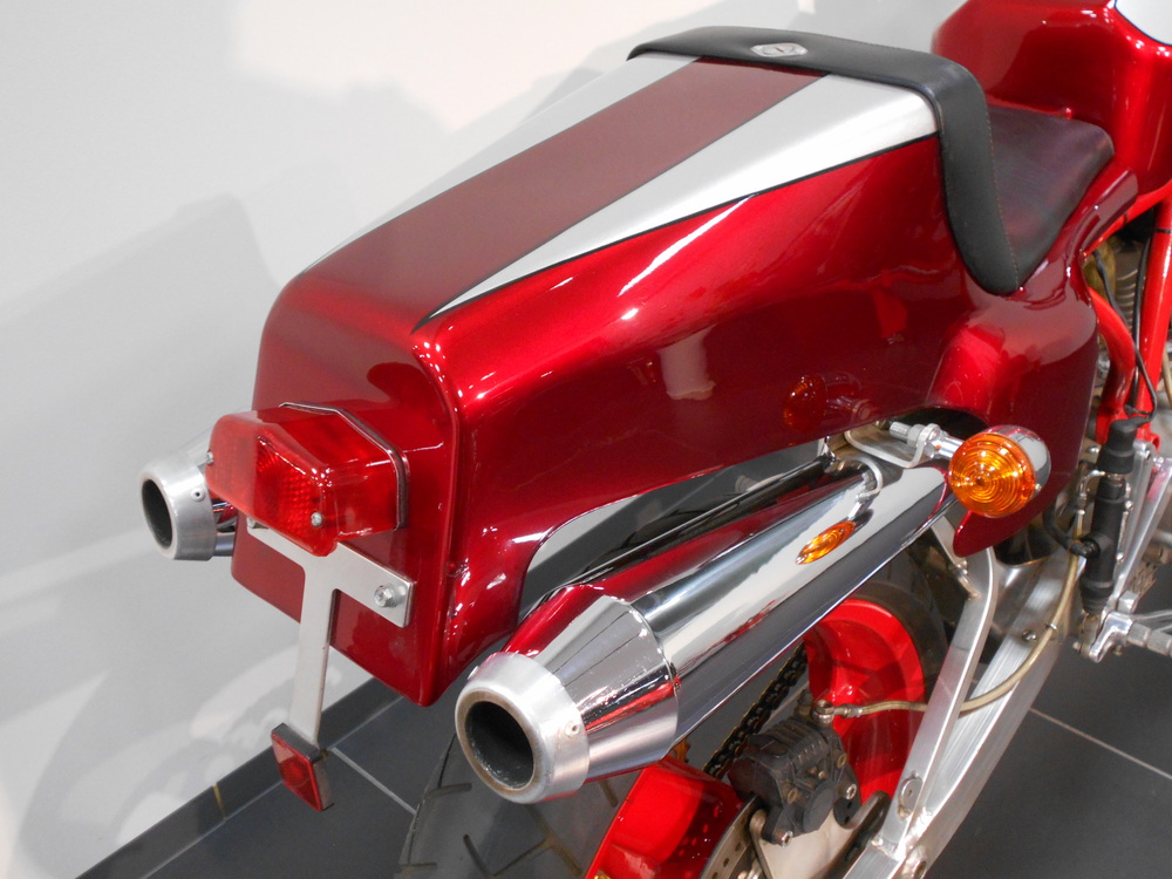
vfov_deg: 36.8
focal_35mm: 39
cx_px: 586
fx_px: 1320
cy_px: 440
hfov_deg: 47.9
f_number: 3.9
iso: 400
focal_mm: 6.7
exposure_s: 1/30
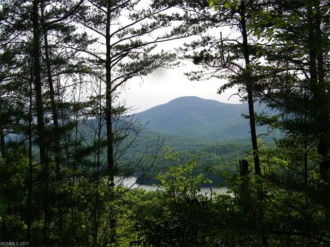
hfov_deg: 41.2
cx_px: 165
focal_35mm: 46
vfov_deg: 31.5
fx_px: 439
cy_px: 124
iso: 80
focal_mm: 8.3
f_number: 7.8
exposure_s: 1/160
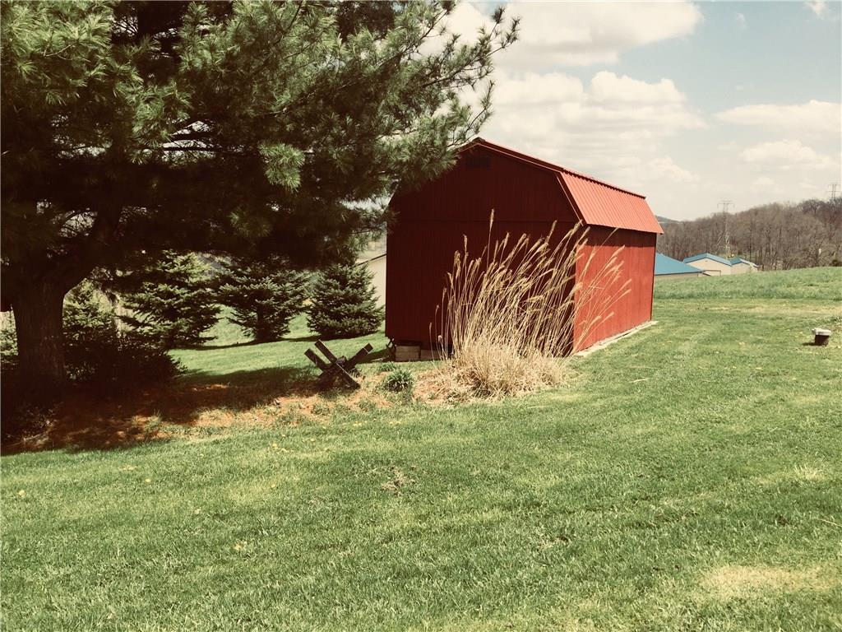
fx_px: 705
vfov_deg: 48.2
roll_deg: -2.7
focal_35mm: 29
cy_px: 316
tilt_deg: -8.2
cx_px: 421
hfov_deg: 61.7
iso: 32
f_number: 2.2
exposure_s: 1/1721
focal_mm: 4.15
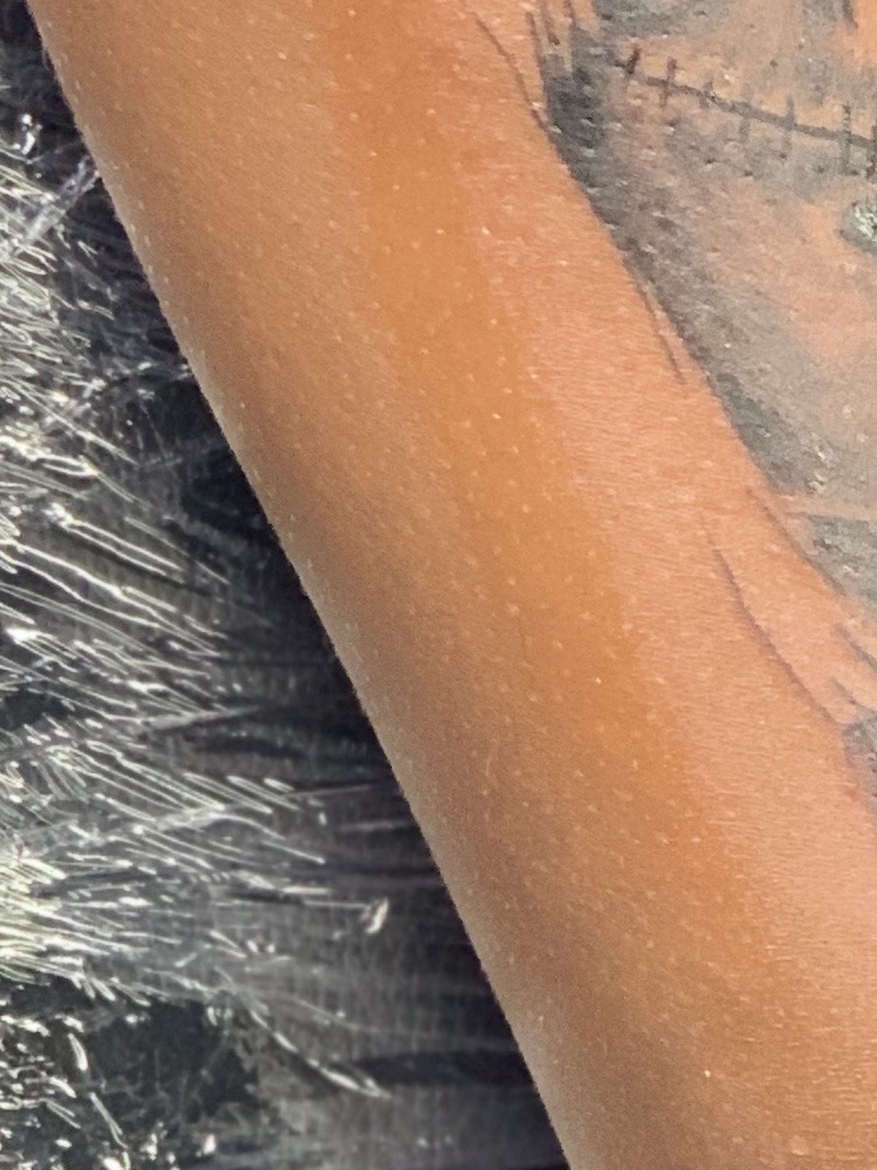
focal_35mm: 211
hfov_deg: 7.0
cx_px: 816
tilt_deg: -53.5
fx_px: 7131
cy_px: 142
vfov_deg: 9.3
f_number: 2.4
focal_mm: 6
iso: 125
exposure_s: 1/60
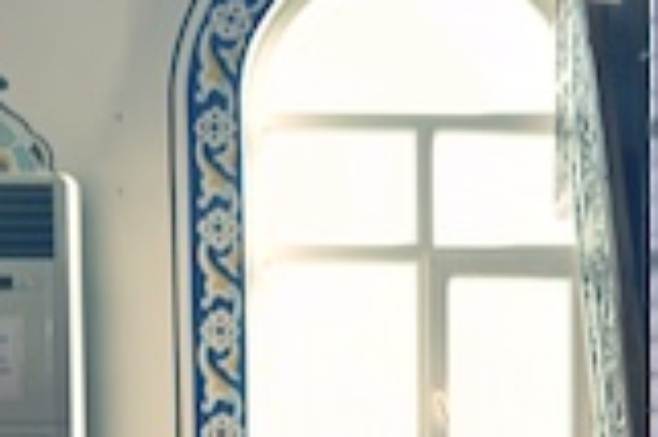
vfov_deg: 6.8
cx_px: 940
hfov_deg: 10.1
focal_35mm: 199
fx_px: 3634
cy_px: 721
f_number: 3.5
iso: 100
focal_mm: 40
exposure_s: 1/50
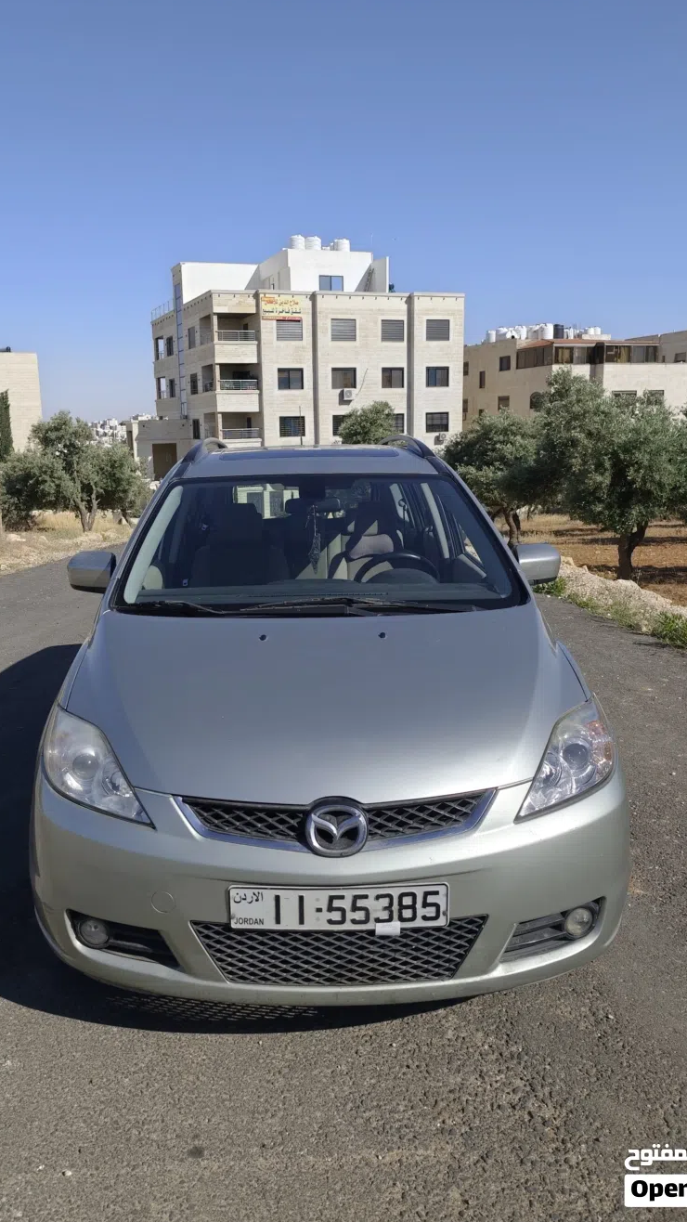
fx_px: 842
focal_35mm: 26
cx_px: 306
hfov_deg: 44.3
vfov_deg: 71.9
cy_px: 596
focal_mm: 6.19
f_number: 1.65
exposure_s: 1/671
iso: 50
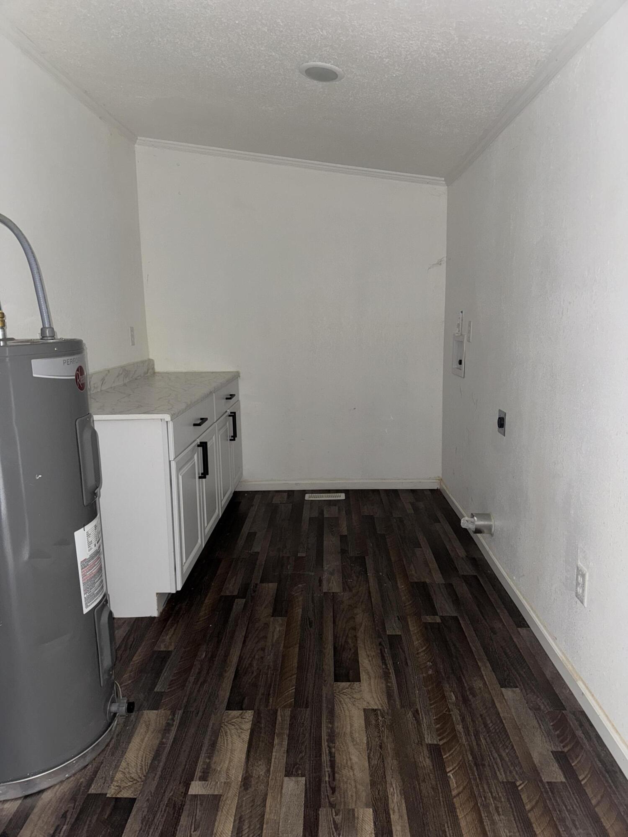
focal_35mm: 24
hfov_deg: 56.8
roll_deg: +1.5
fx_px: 581
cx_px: 314
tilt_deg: -9.1
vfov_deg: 71.6
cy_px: 418
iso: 64
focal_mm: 6.76
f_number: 1.78
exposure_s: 1/12
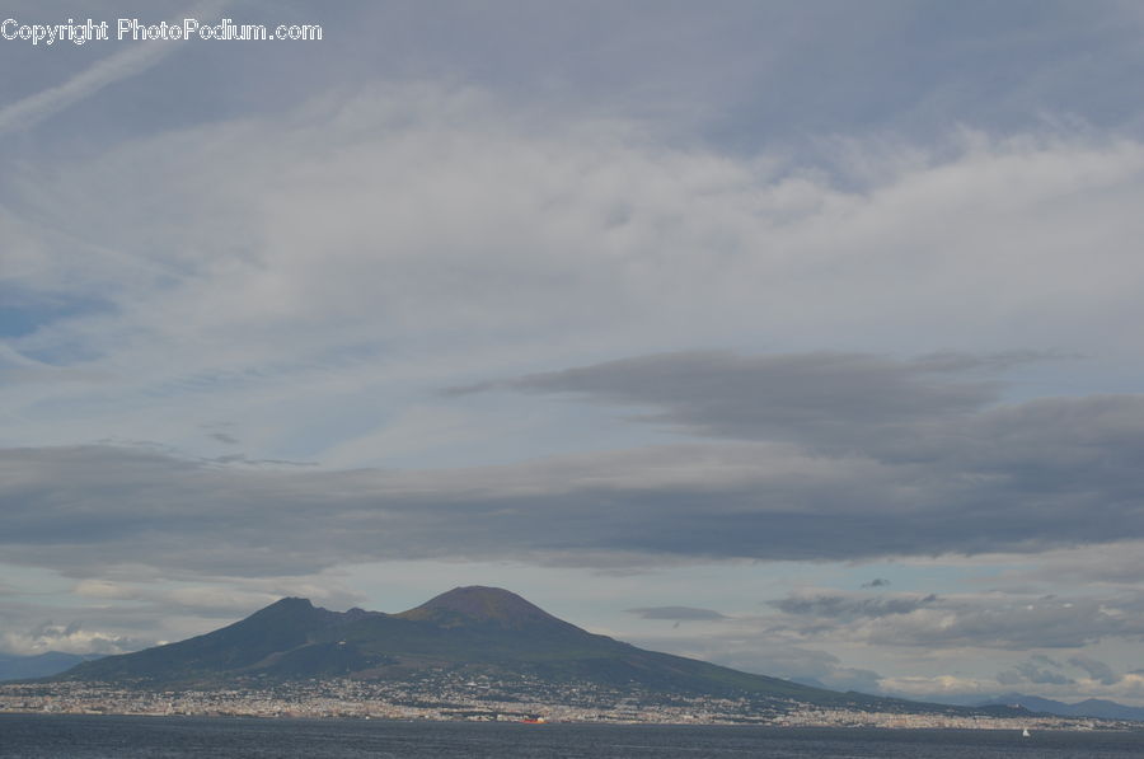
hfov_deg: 36.9
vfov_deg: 25.0
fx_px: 1713
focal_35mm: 54
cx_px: 572
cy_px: 380
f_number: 11
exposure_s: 1/500
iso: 200
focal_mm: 36
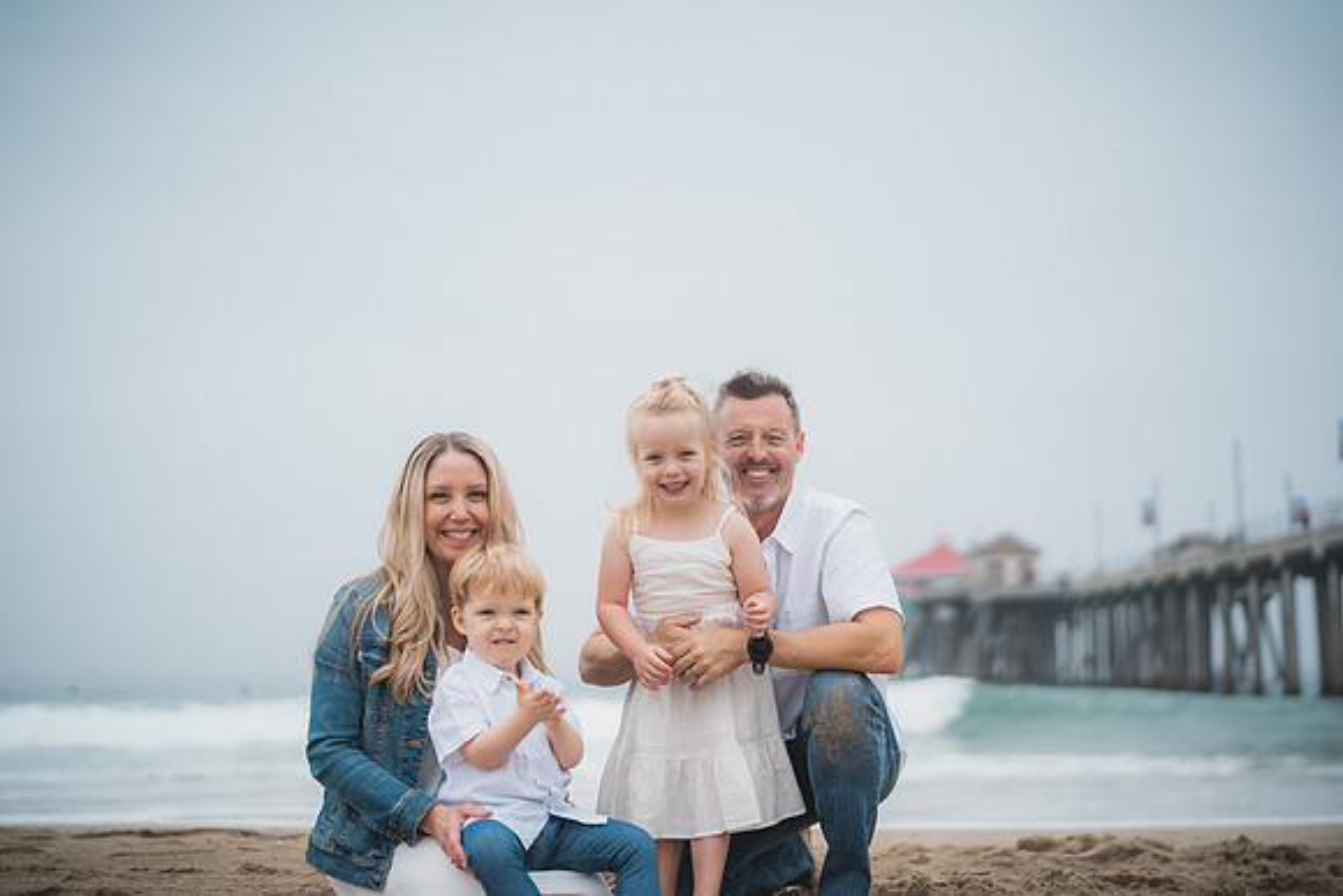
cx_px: 672
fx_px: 1866
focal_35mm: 50
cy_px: 448
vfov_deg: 27.0
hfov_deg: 39.6
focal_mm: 50
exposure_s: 1/4000
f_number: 1.4
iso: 160
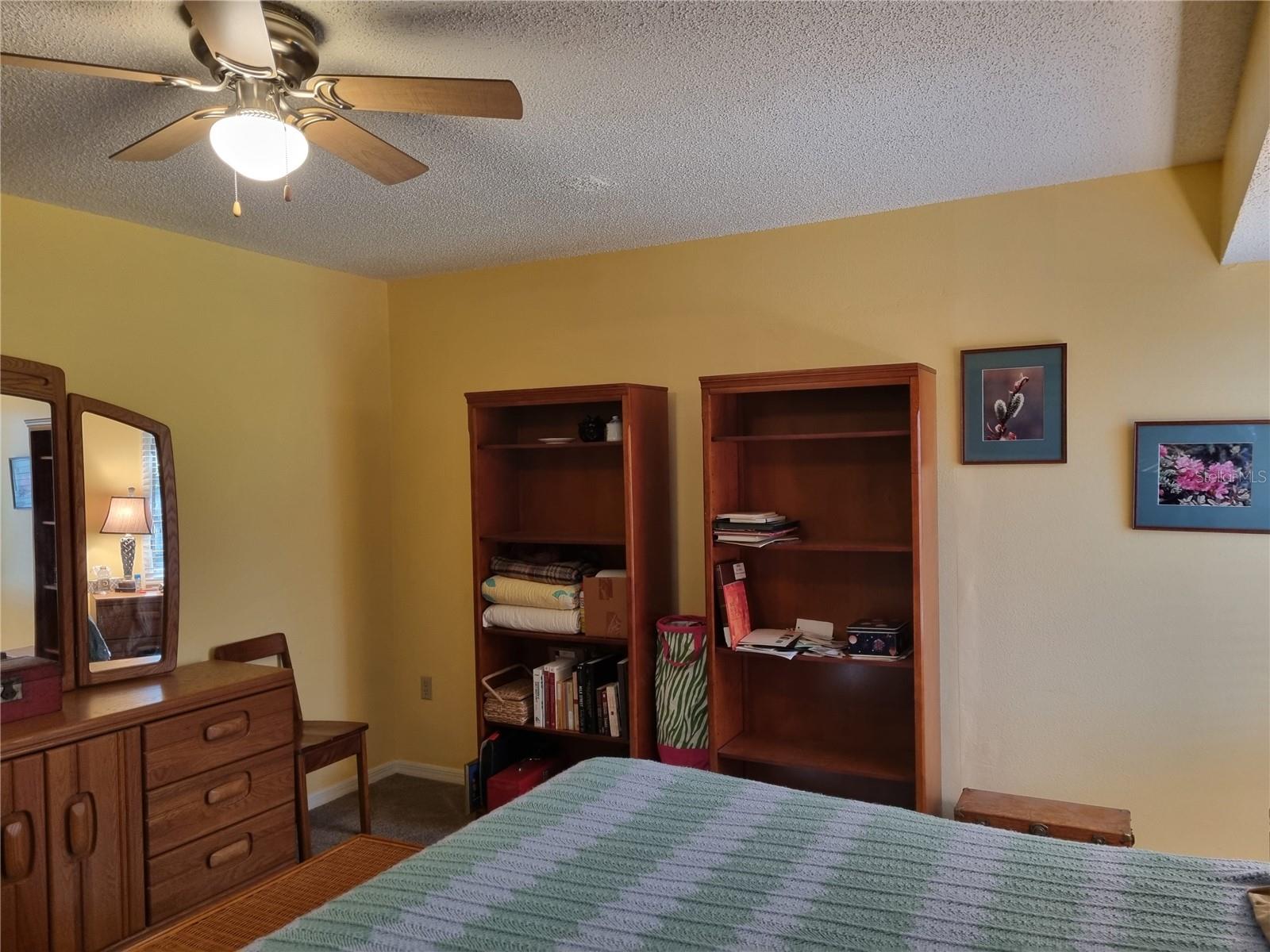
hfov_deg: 67.3
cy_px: 476
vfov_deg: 53.1
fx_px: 954
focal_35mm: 26
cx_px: 635
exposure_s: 1/40
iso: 250
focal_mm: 5.4
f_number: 1.8
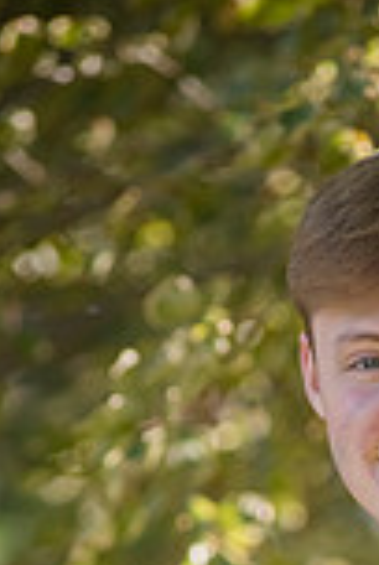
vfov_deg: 4.1
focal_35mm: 502
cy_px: 803
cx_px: 431
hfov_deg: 2.7
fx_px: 7891
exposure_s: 1/800
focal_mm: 170
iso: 800
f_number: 4.5
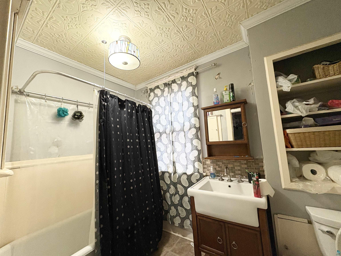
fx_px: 138
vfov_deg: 85.7
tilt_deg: +6.9
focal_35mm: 14
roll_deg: +3.7
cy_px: 128
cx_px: 170
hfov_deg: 102.1
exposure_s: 1/60
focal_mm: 2.22
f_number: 2.2
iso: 250
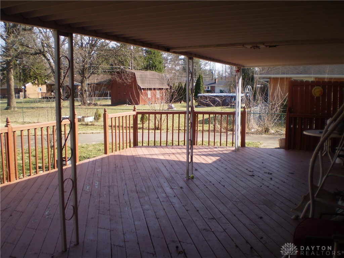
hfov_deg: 51.4
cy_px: 129
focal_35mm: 36
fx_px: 358
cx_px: 172
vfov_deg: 39.7
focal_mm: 6.3
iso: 64
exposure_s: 1/400
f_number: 3.1
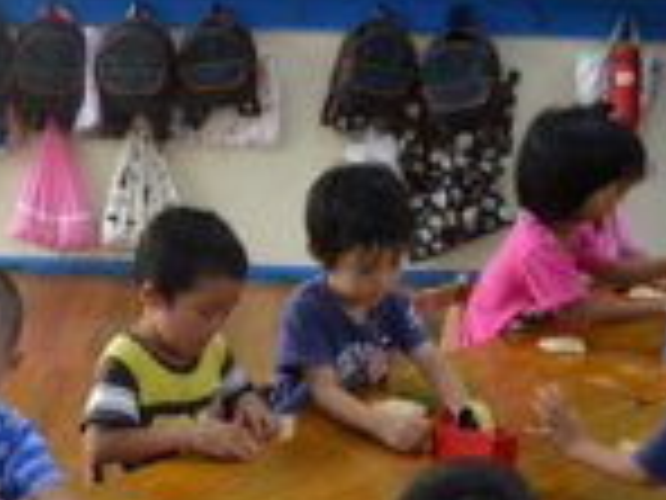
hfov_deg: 27.4
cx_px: 162
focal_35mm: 70
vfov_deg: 20.4
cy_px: 480
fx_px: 1347
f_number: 4
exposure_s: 1/60
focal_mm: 18
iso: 400
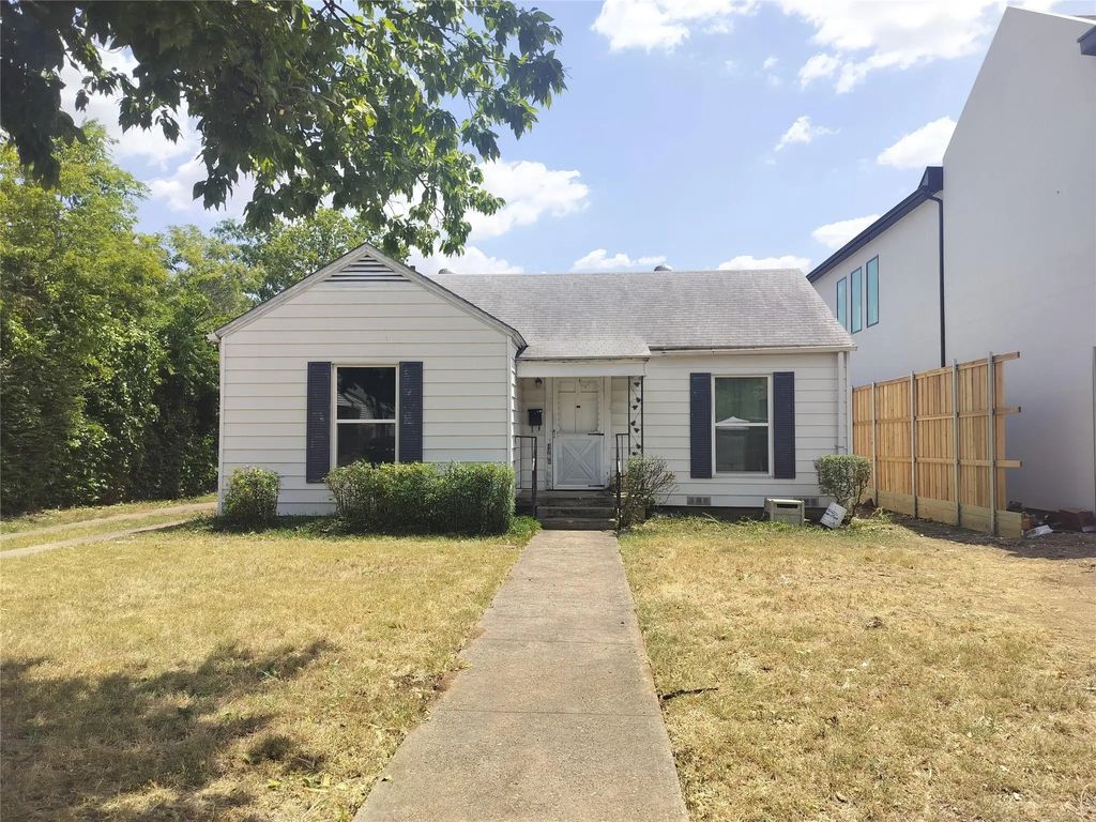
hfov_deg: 71.6
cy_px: 411
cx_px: 548
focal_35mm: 24
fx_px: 760
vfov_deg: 56.8
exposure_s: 1/997
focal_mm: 5.24
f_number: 1.7
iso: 50
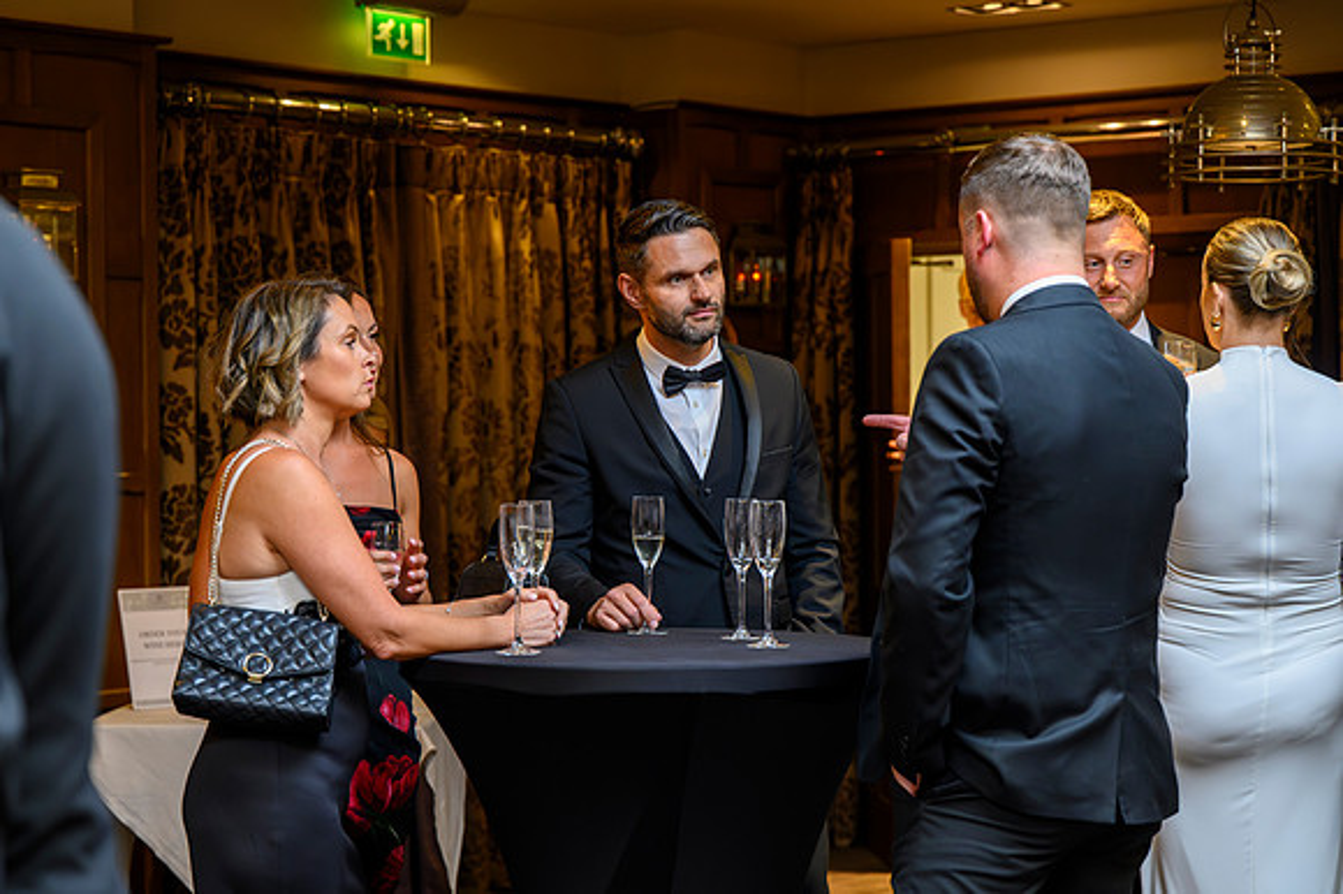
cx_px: 672
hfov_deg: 25.7
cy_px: 447
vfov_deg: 17.3
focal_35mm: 79
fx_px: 2945
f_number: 4
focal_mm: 79
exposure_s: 1/200
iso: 5000
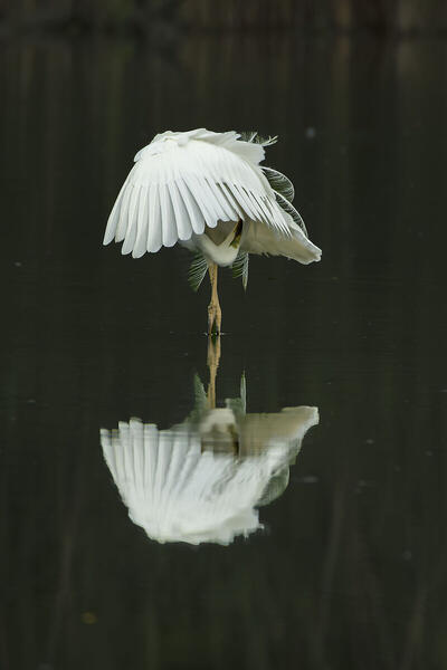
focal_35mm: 840
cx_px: 224
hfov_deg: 1.6
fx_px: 15644
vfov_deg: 2.5
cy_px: 335
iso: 2500
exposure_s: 1/4000
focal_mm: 560
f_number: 8
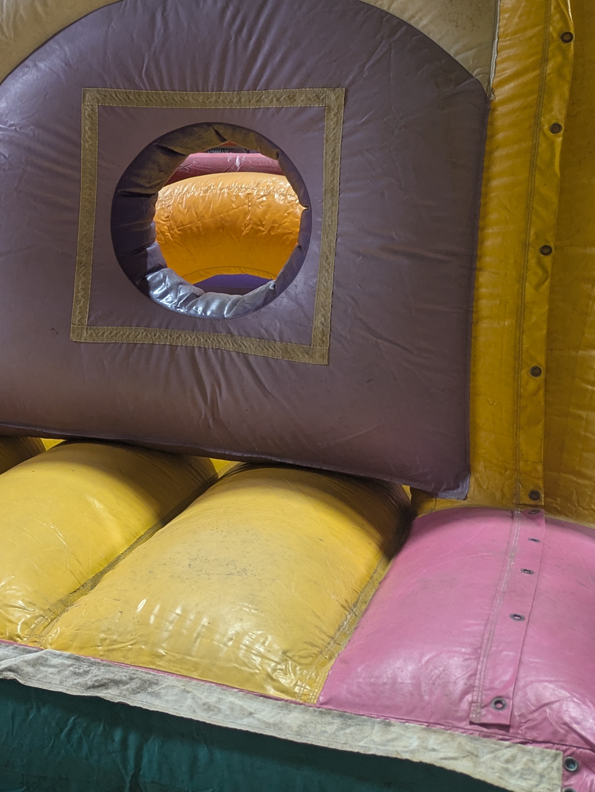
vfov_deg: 37.3
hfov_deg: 27.1
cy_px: 311
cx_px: 11
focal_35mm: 51
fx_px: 1168
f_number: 1.89
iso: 210
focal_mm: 5.43
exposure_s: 1/25
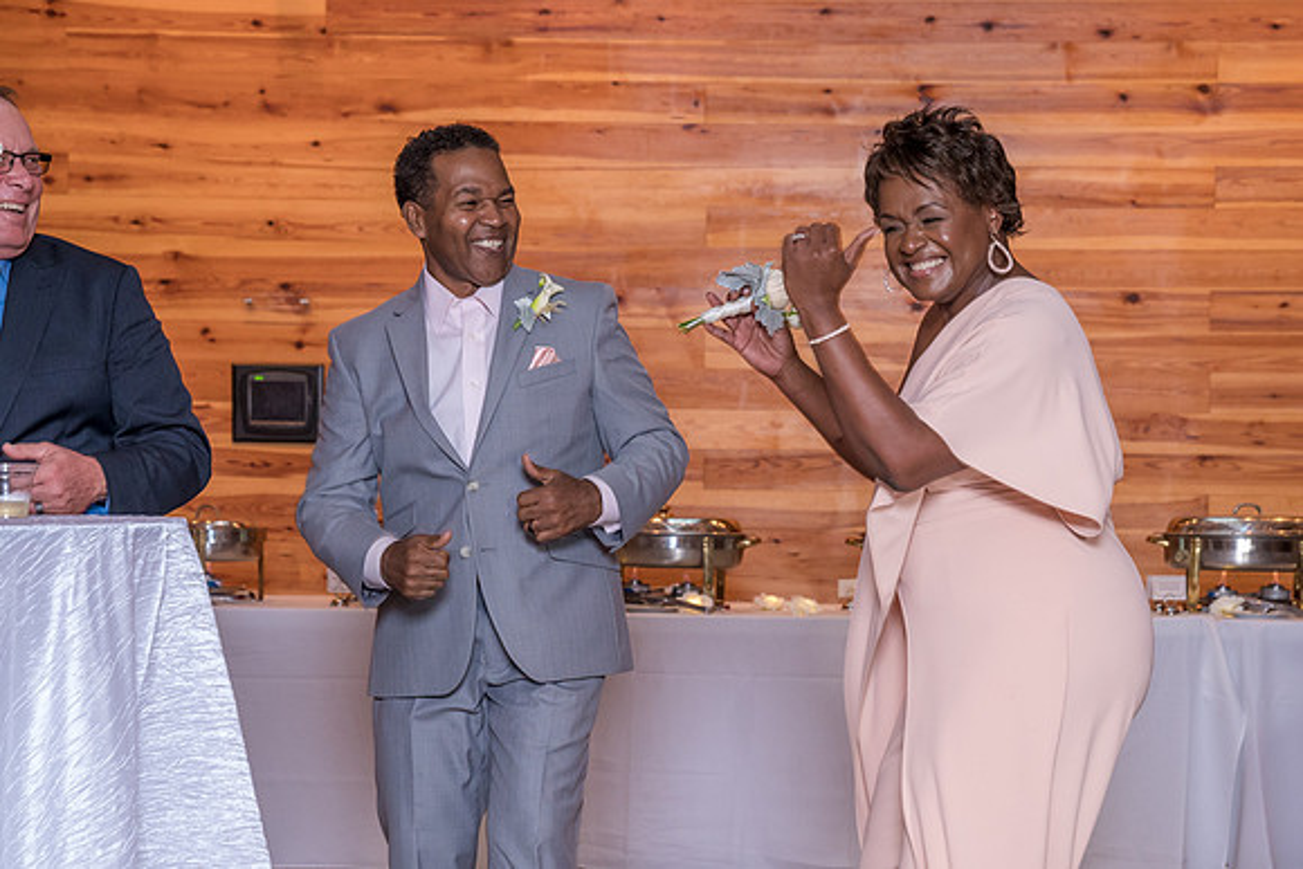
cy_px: 587
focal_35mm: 85
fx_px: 3078
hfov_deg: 23.9
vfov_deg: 16.0
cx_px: 779
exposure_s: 1/100
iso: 2000
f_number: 4
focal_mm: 57
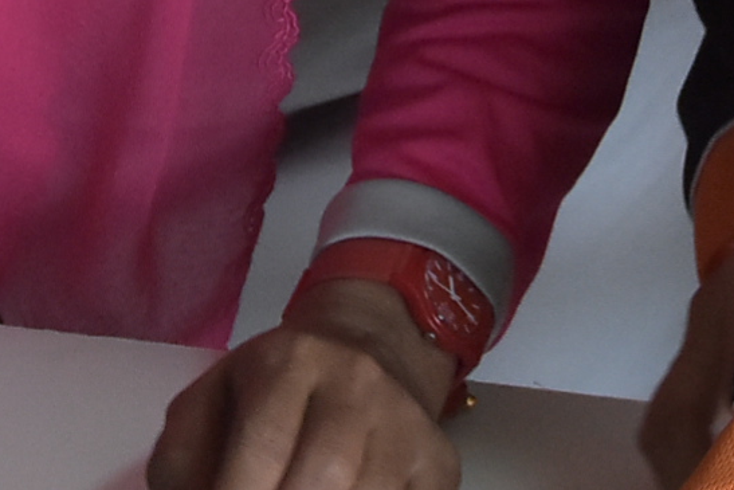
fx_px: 4017
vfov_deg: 6.6
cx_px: 142
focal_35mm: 197
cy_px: -678
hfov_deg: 10.4
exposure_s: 1/200
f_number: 2.8
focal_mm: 24
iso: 1600
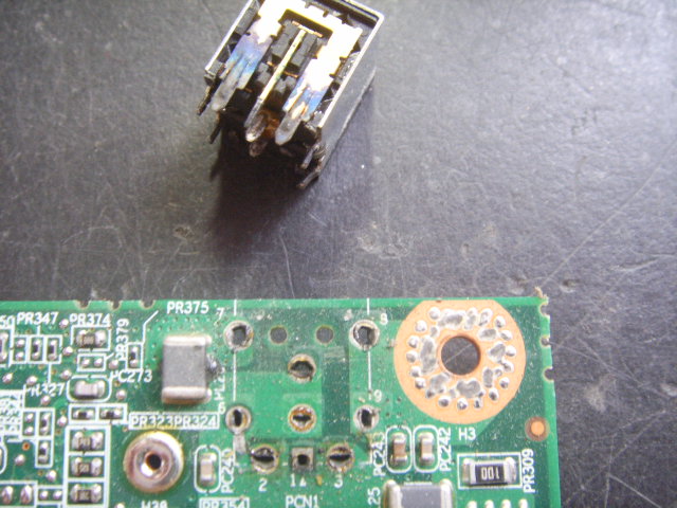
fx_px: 763
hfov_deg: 47.9
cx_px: 338
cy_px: 254
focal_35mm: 39
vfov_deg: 36.8
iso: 152
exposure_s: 1/10
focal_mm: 6.6
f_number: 3.5
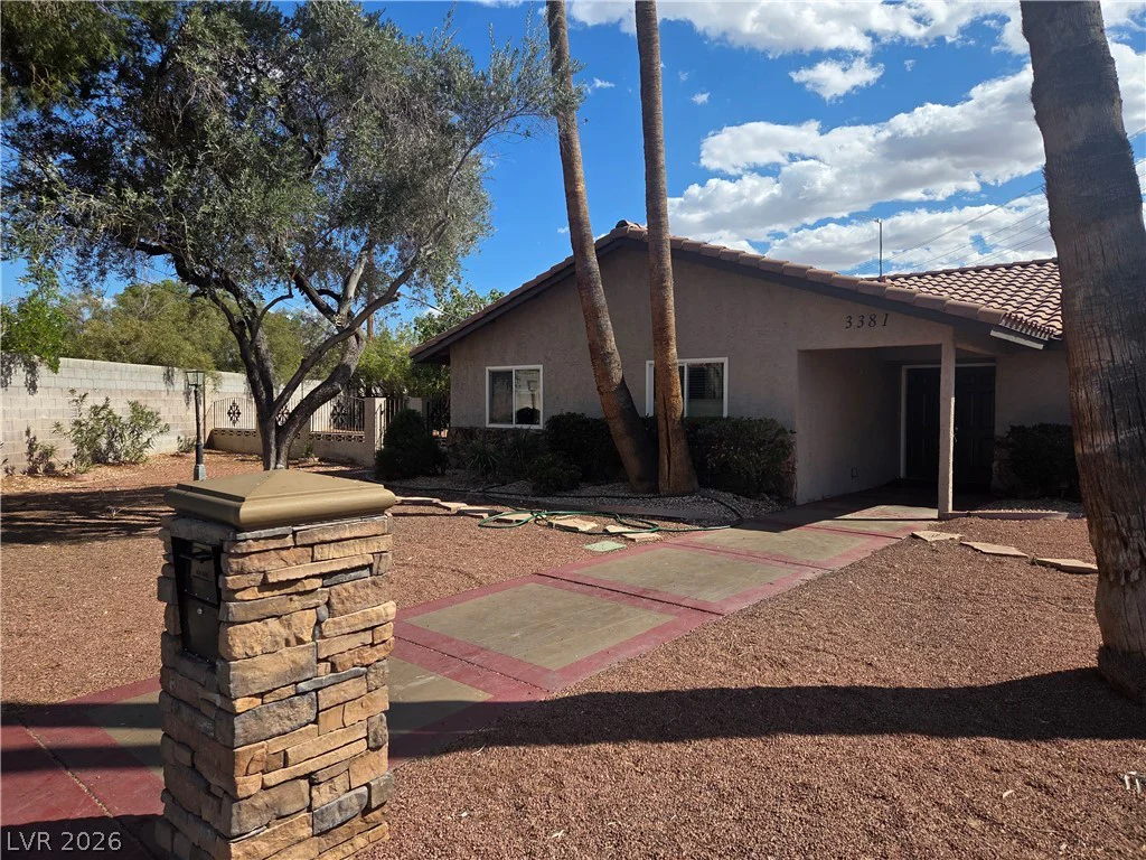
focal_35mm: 23
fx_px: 761
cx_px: 573
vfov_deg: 58.9
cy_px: 430
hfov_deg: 73.9
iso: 80
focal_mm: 5.4
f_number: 1.8
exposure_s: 1/4663
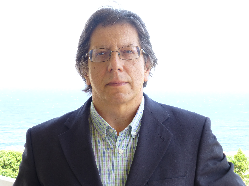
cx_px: 124
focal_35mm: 90
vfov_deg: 16.4
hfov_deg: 21.8
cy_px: 93
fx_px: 647
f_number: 5.2
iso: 125
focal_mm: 16.1
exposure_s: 1/60
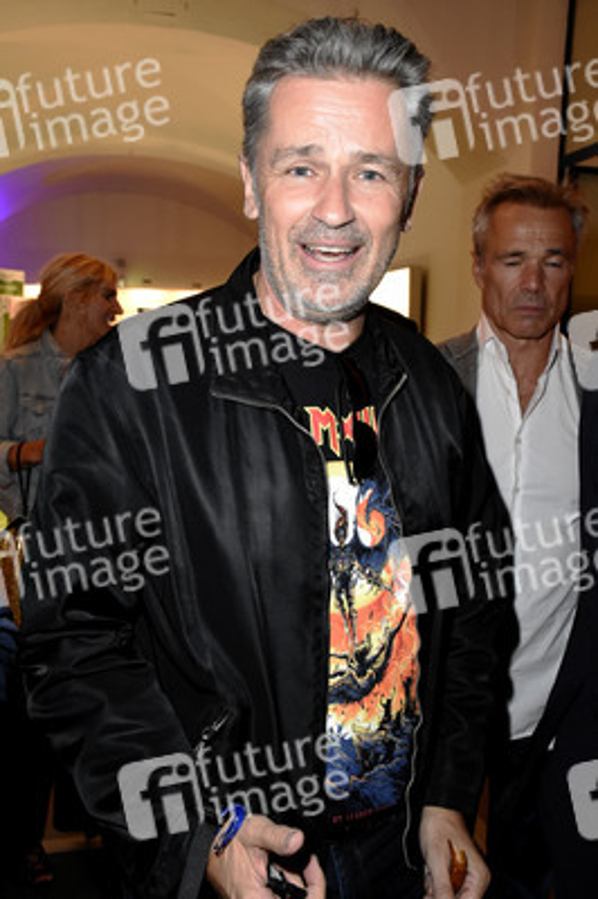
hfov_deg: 36.8
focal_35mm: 36
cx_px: 299
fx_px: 898
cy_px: 450
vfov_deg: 53.2
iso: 3200
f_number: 6.3
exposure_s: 1/60
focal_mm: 24
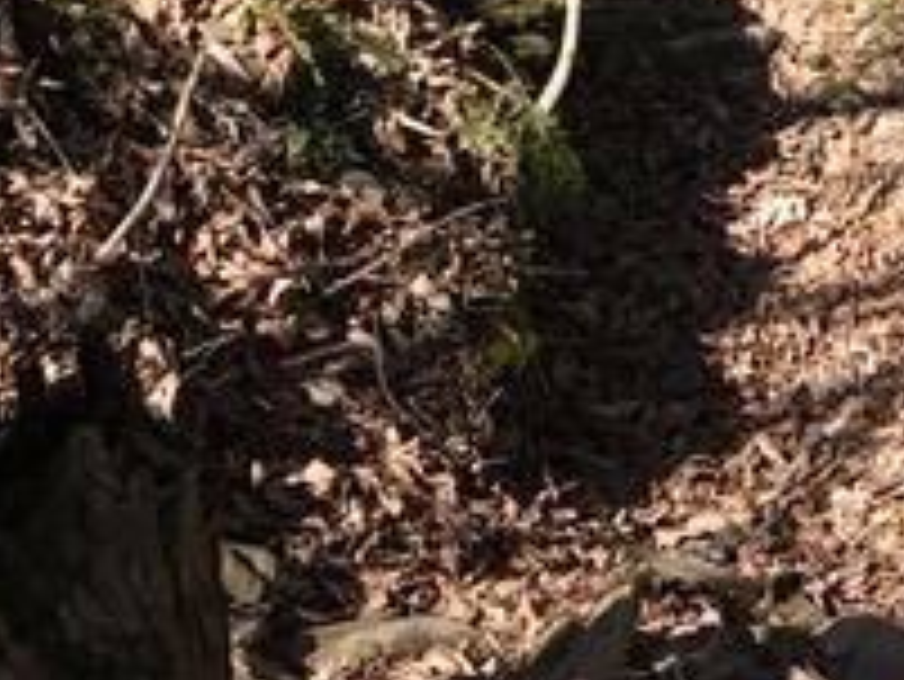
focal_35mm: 89
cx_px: 1381
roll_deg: +0.8
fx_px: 2326
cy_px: -356
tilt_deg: -18.6
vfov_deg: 15.3
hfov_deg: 19.1
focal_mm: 3.99
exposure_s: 1/958
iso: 20
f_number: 1.8
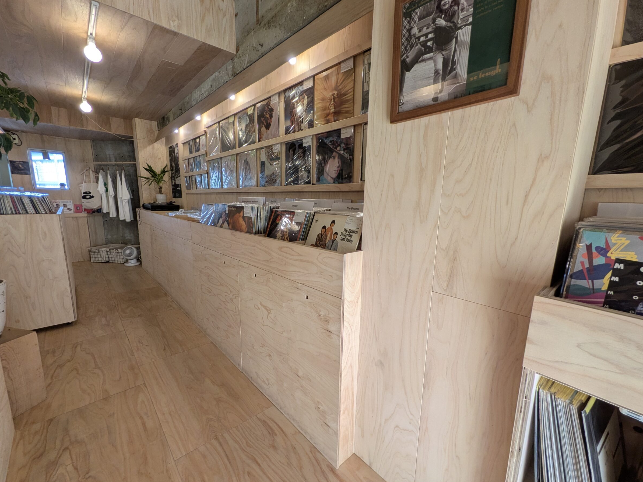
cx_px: 326
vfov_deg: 81.7
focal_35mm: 15
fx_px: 279
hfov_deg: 98.2
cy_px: 249
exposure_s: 1/113
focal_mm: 1.85
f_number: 2.2
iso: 49
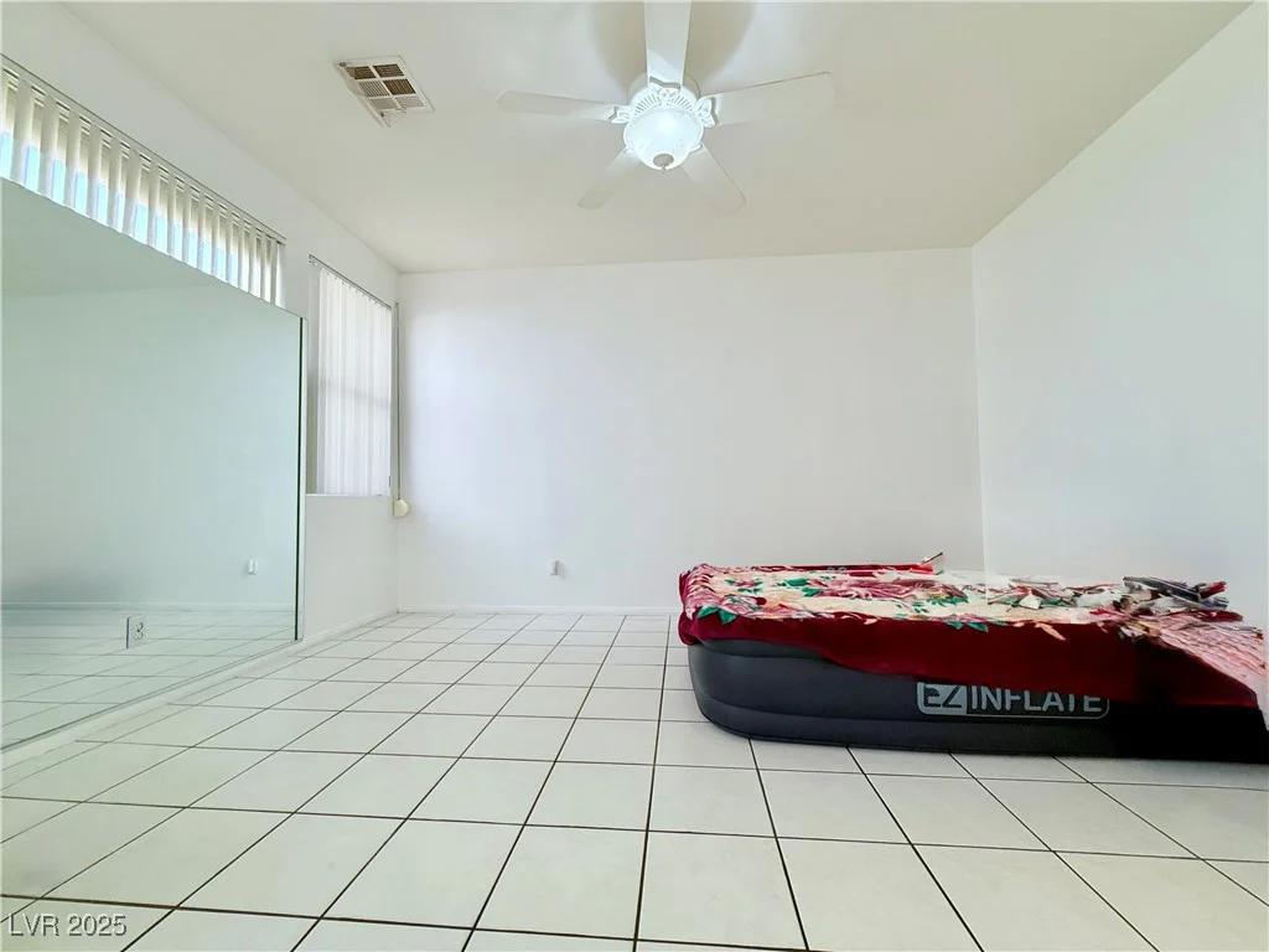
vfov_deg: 85.7
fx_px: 513
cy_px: 476
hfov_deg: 102.1
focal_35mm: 14
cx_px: 634
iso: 200
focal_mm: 2.22
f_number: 2.2
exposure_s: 1/120
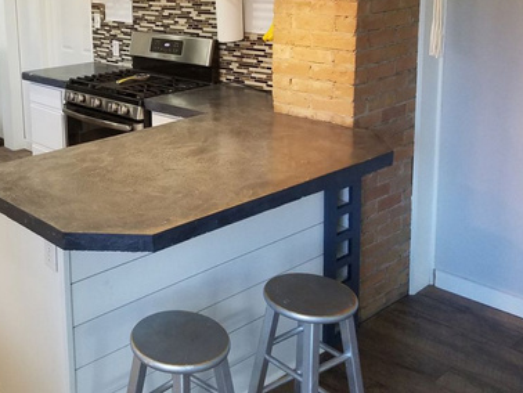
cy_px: 72
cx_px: 116
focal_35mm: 44
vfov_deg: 31.9
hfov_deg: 41.4
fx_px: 665
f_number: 1.7
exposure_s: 1/60
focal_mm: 4.2
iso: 160
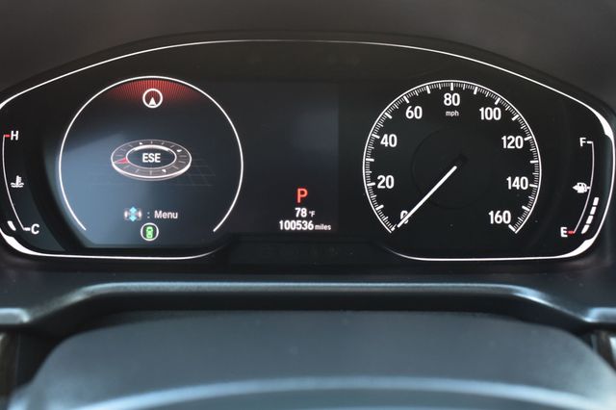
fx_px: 718
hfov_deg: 46.4
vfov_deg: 31.9
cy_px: 205
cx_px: 308
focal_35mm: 42
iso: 800
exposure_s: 1/15
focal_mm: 28
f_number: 6.3
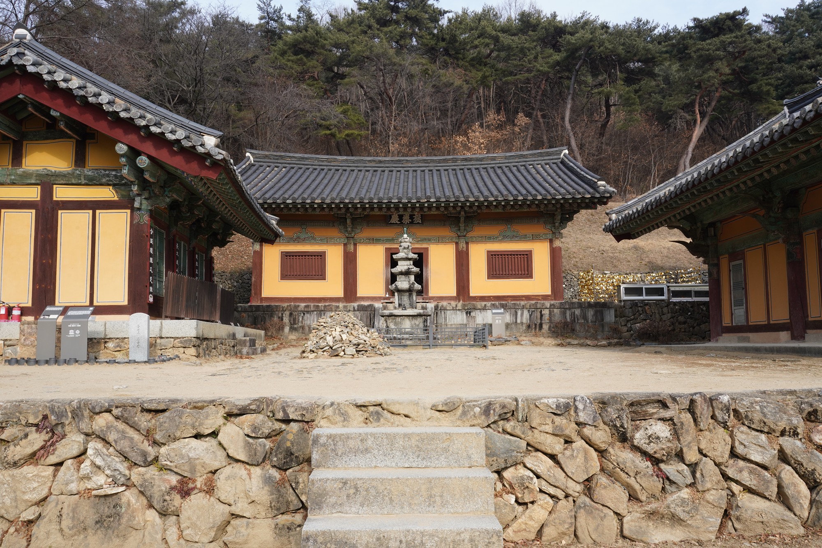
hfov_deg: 63.7
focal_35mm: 29
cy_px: 274
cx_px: 411
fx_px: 662
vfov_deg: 45.0
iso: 400
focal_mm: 29
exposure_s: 1/100
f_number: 18
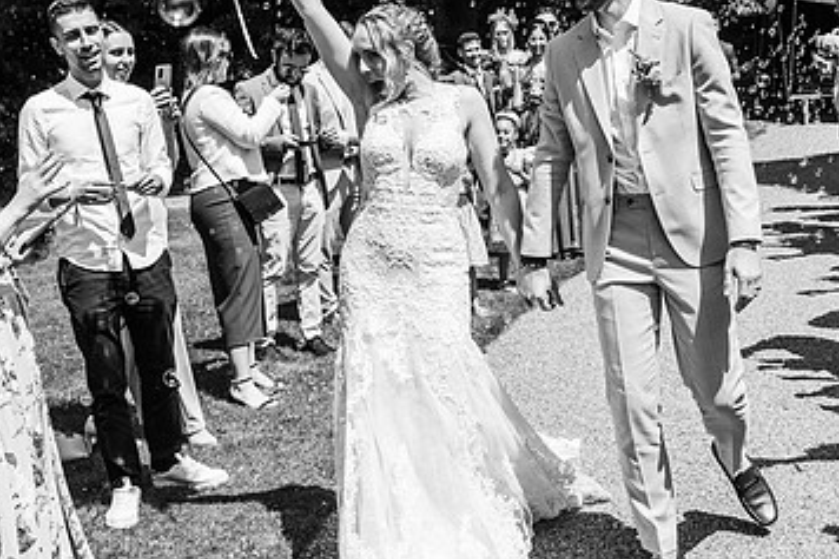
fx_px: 1328
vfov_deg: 23.7
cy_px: 212
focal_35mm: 57
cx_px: 530
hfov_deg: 34.9
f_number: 4.5
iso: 100
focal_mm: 35
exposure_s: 1/1600
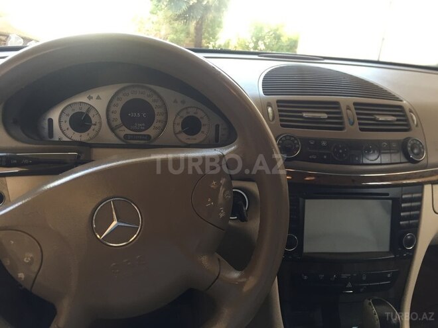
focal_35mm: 29
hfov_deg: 61.7
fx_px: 367
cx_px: 219
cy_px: 164
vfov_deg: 48.2
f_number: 2.2
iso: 32
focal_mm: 4.15
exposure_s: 1/33
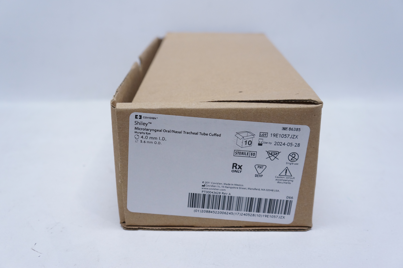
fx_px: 419
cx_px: 202
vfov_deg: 35.4
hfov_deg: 51.3
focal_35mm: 38
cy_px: 134
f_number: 4
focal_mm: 25
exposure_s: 1/160
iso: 800
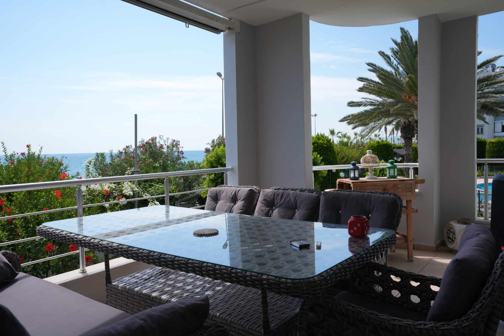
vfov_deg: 46.4
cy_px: 168
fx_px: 392
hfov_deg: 65.5
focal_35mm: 28
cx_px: 252
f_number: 8
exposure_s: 1/250
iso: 100
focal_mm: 28
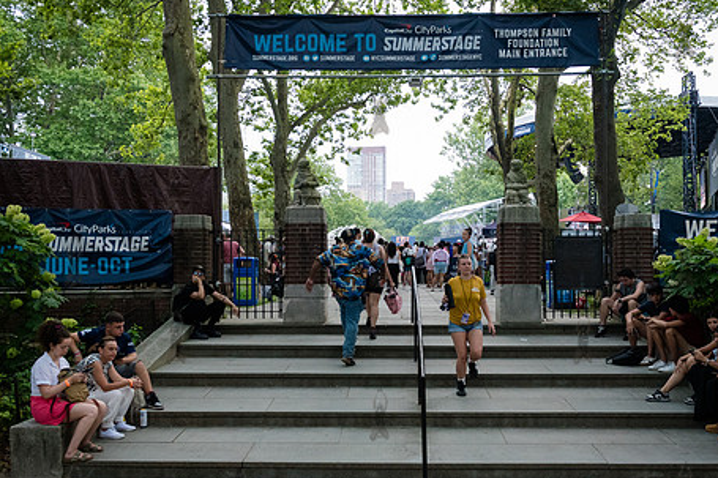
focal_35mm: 41
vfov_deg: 32.6
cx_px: 379
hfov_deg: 47.4
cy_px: 260
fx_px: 817
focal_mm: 32
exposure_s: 1/250
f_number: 4.5
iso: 4000
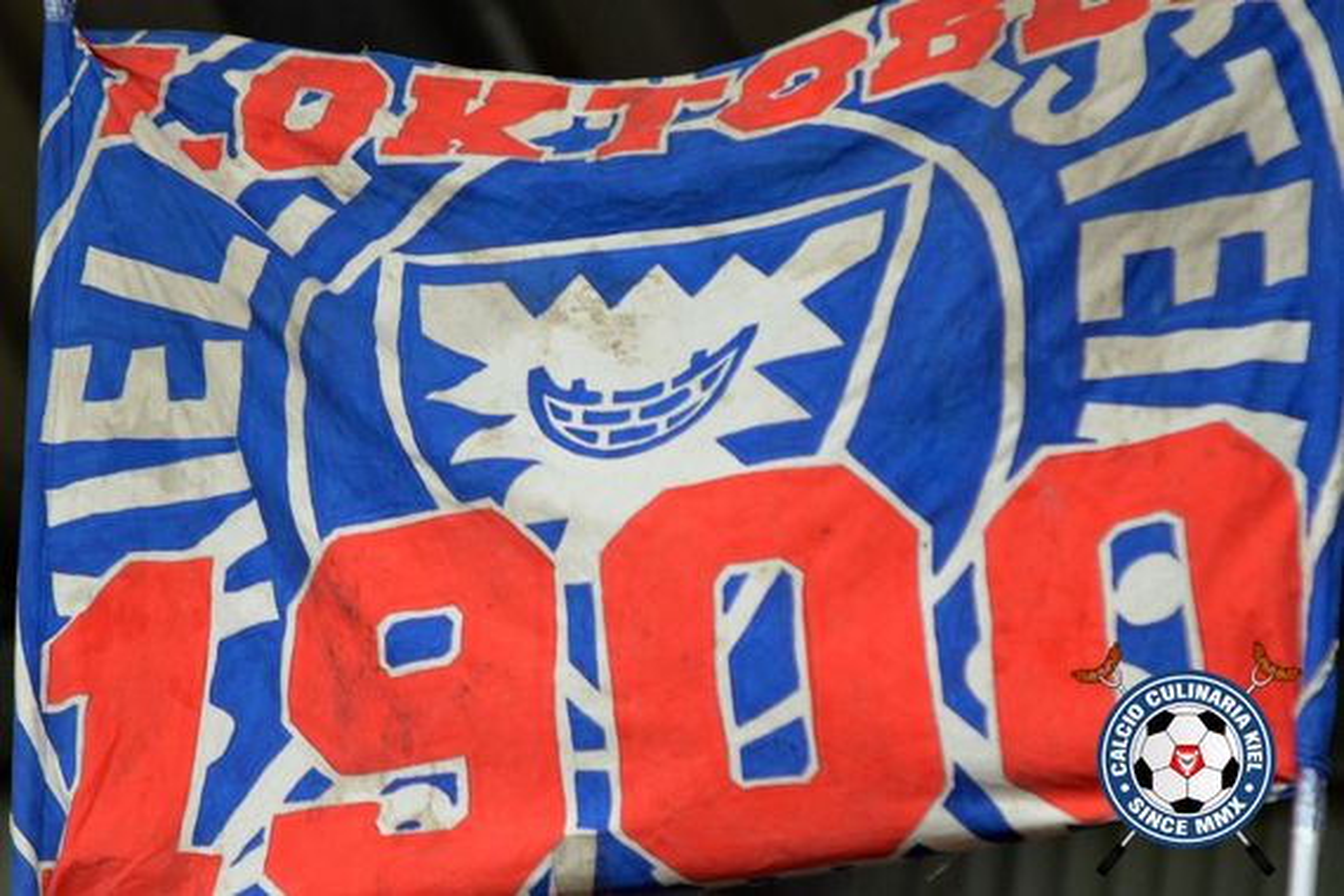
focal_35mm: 300
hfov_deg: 6.9
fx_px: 11199
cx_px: 672
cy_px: 448
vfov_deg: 4.6
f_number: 2.8
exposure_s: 1/500
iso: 900
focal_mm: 200
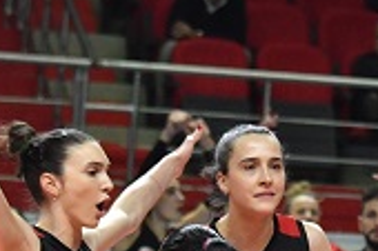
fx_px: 4783
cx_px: 314
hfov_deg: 4.5
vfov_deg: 3.0
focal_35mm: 456
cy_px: 321
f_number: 4
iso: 2000
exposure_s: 1/640
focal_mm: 86
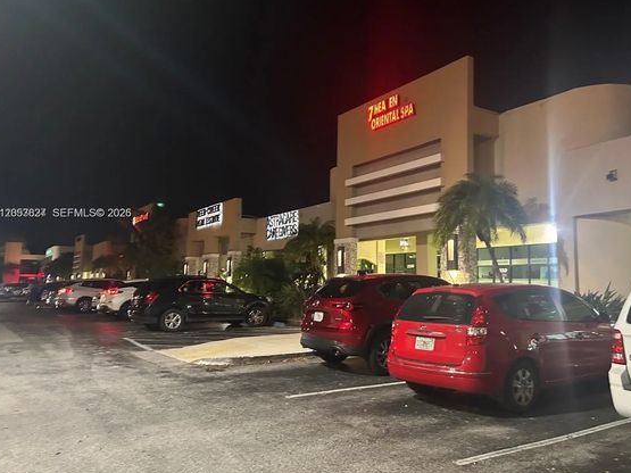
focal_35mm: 30
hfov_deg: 59.8
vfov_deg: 46.7
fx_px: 547
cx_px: 354
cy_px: 214
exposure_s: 1/30
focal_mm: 5.7
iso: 500
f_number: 1.5
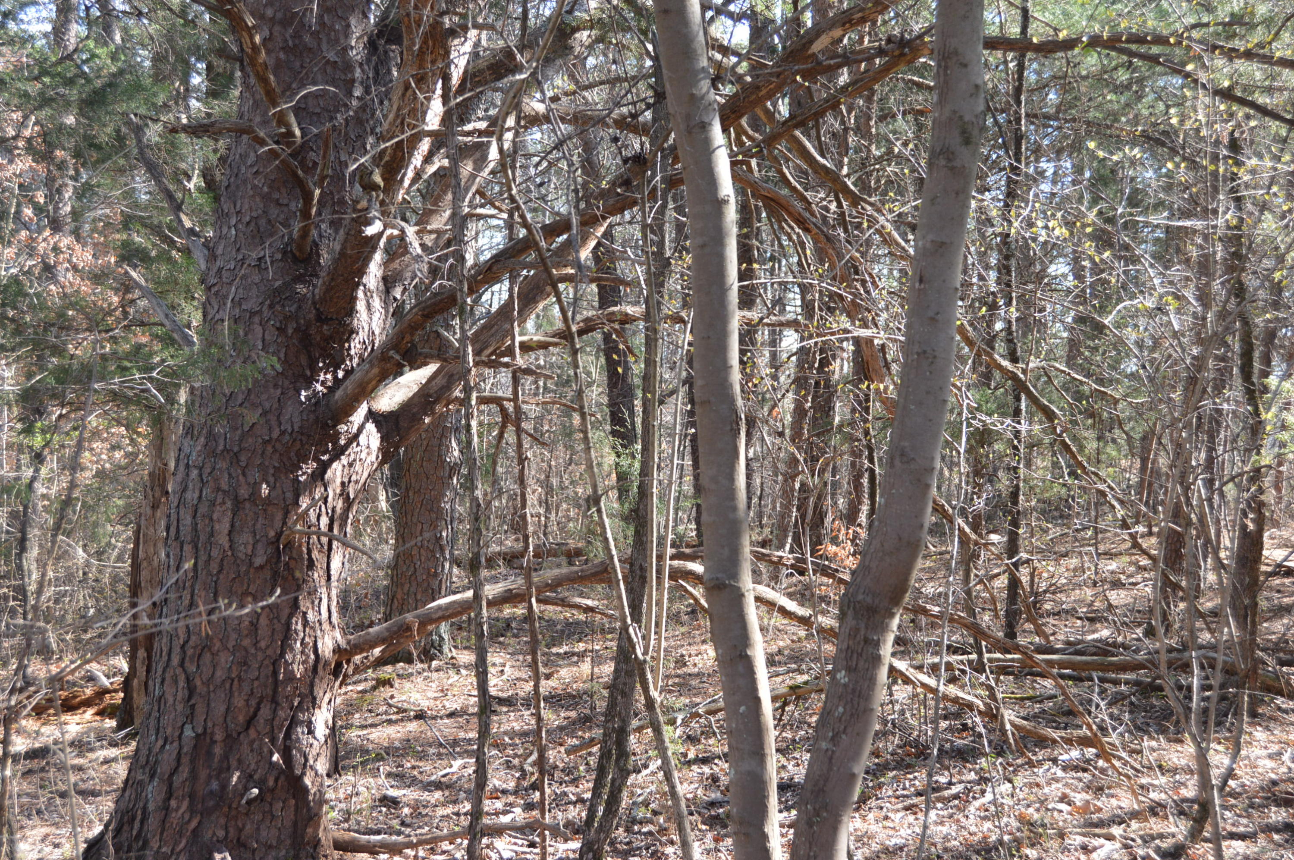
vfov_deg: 28.0
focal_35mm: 48
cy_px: 430
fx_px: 1724
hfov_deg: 41.1
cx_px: 647
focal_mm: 32
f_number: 5.6
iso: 360
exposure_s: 1/125
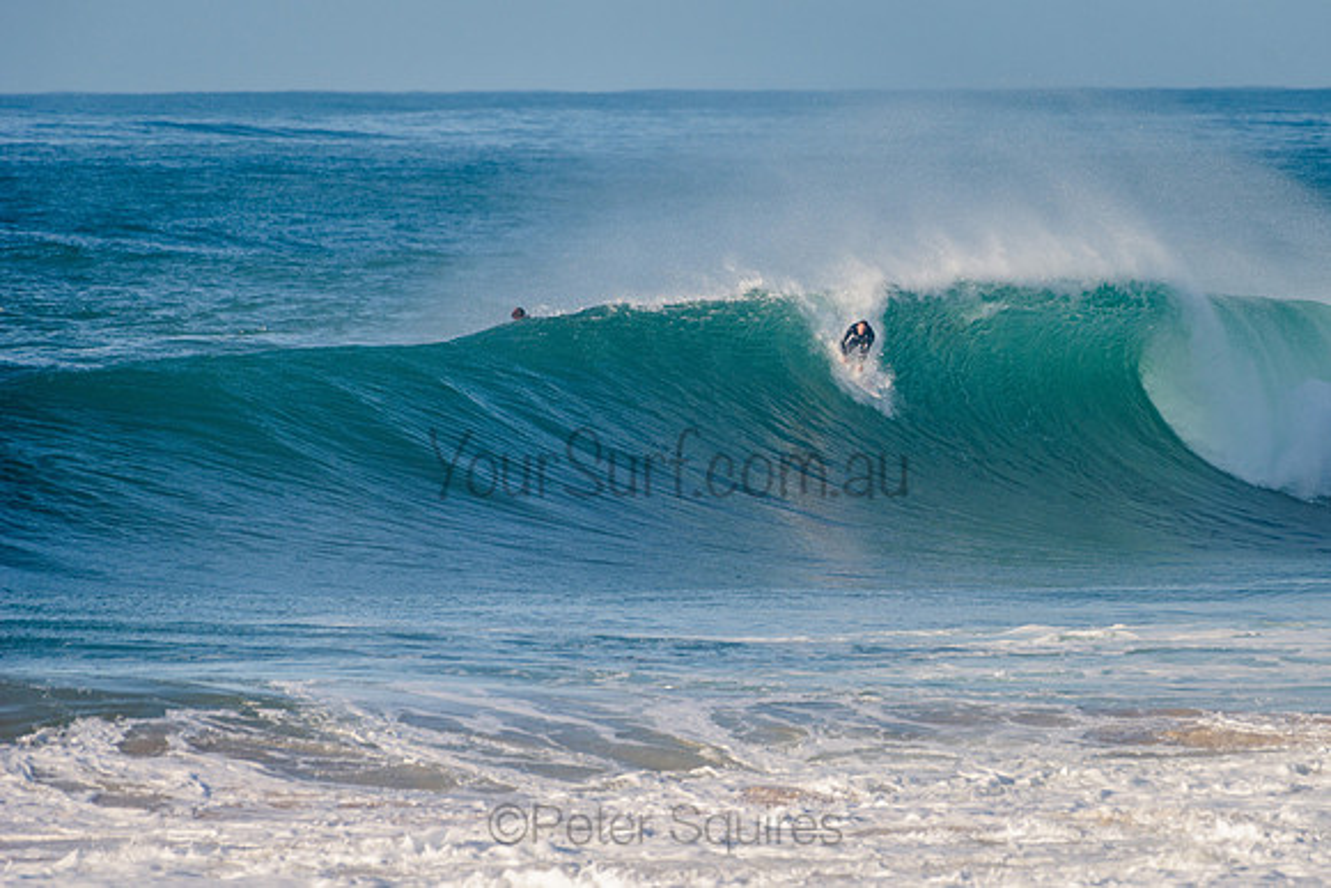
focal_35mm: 612
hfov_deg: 3.4
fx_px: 22638
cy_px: 430
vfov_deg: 2.2
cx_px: 815
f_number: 5.6
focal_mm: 500
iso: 125
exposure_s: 1/1600
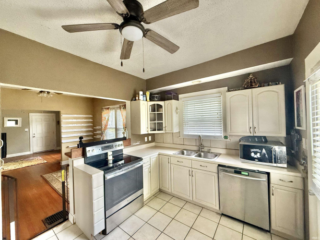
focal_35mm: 14
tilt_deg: +1.0
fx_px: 129
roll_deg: +1.5
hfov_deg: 102.1
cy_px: 120
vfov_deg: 85.7
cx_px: 160
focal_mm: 2.22
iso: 320
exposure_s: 1/99
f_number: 2.2
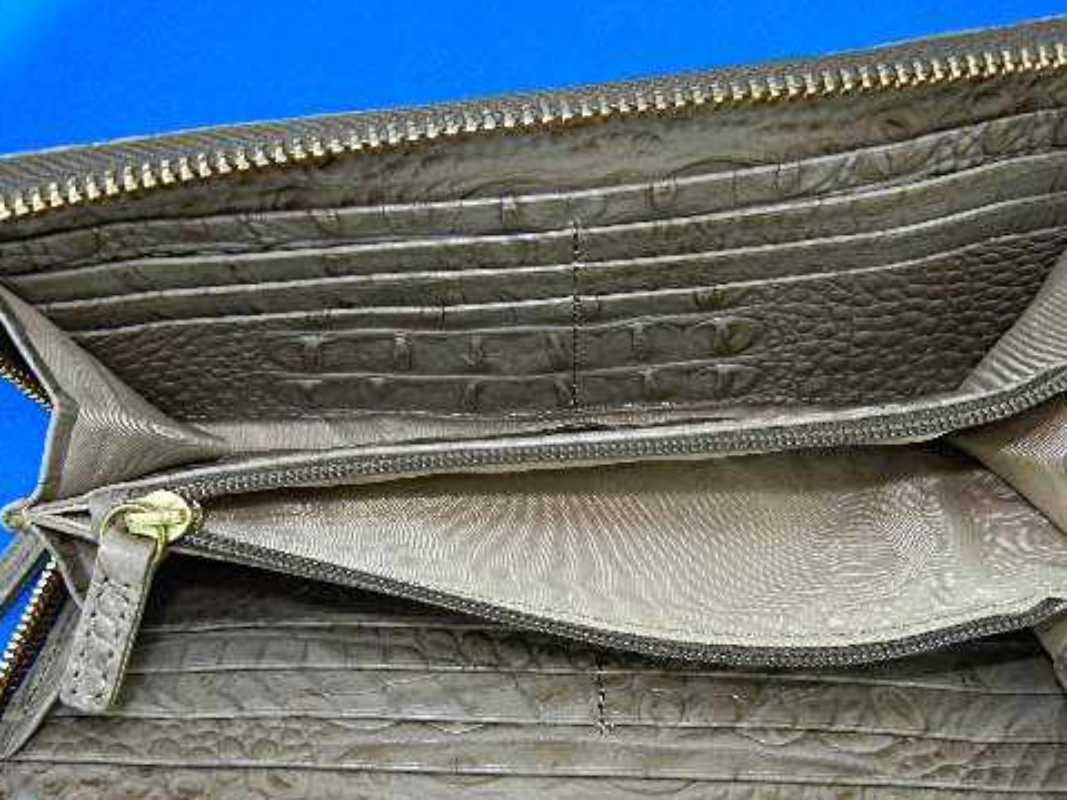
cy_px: 509
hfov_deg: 46.8
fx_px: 1233
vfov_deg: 35.7
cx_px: 571
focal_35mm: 40
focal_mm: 5.4
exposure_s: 1/30
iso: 376
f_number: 3.5
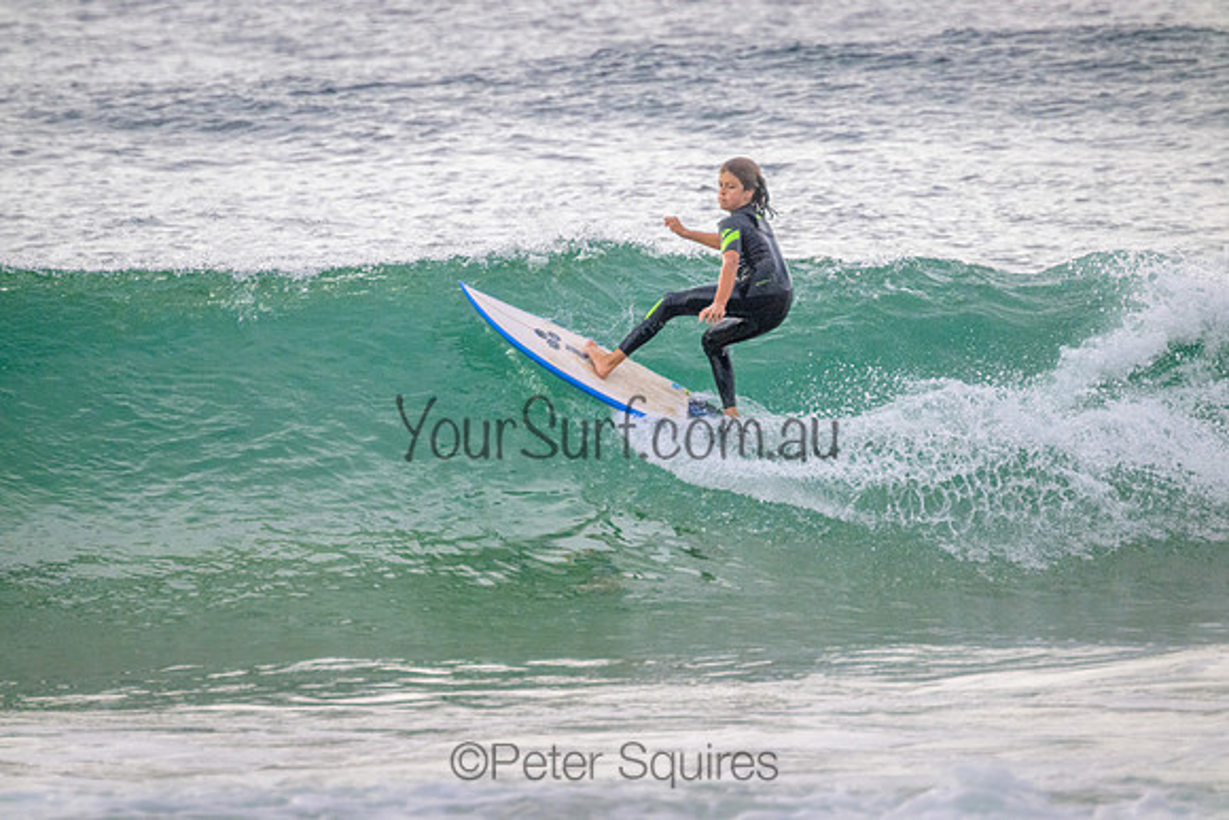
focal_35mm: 800
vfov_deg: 1.7
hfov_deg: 2.6
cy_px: 410
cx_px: 614
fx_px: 27316
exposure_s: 1/2000
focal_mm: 800
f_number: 11
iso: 4500
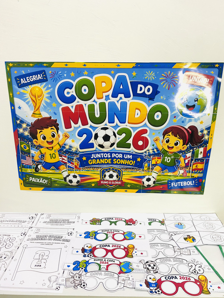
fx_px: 224
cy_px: 149
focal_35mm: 26
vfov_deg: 67.3
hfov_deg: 53.1
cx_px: 112
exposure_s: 1/60
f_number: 1.8
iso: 250
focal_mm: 4.25
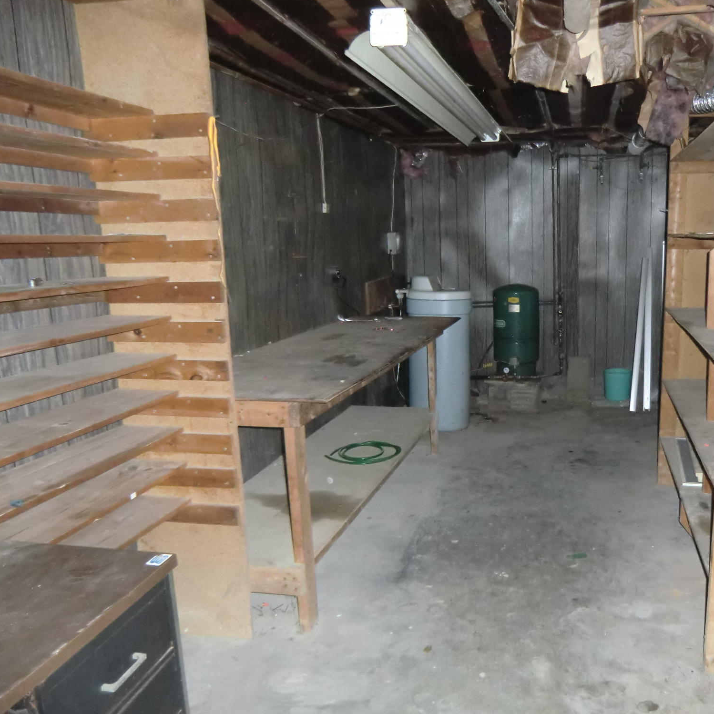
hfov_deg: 54.4
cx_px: 483
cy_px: 359
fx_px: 677
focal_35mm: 29
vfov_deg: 55.6
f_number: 3.2
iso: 800
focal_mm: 4.3
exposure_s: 1/15
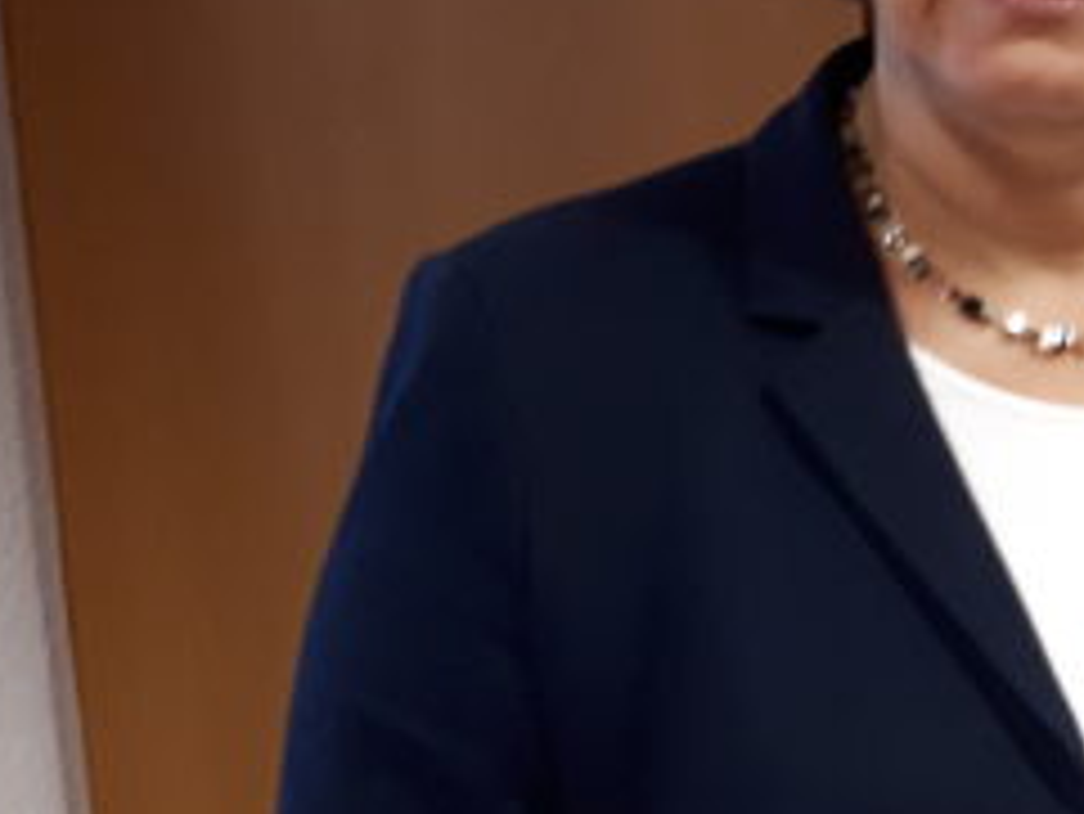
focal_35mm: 93
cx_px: 1799
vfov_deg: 15.9
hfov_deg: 17.9
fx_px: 2914
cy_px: 474
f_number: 1.9
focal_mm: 3.6
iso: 160
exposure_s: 1/20
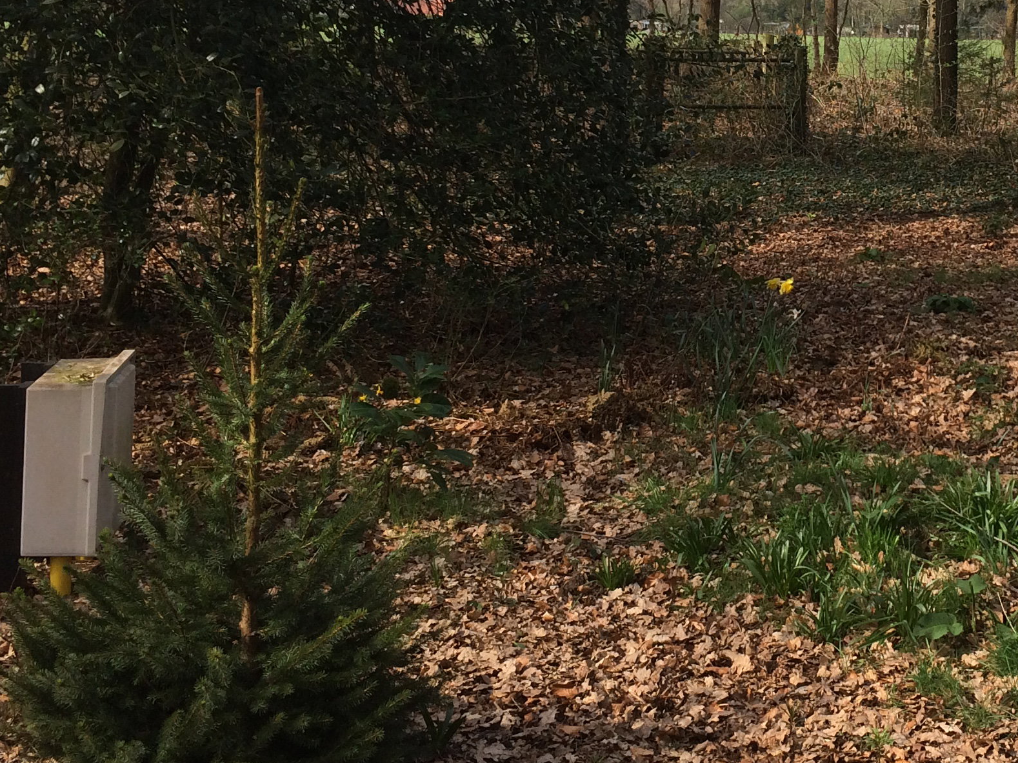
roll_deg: -0.7
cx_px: 887
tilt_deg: -4.2
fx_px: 1764
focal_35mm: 60
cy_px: 173
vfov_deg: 24.1
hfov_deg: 30.9
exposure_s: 1/695
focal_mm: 4.15
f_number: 2.2
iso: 32
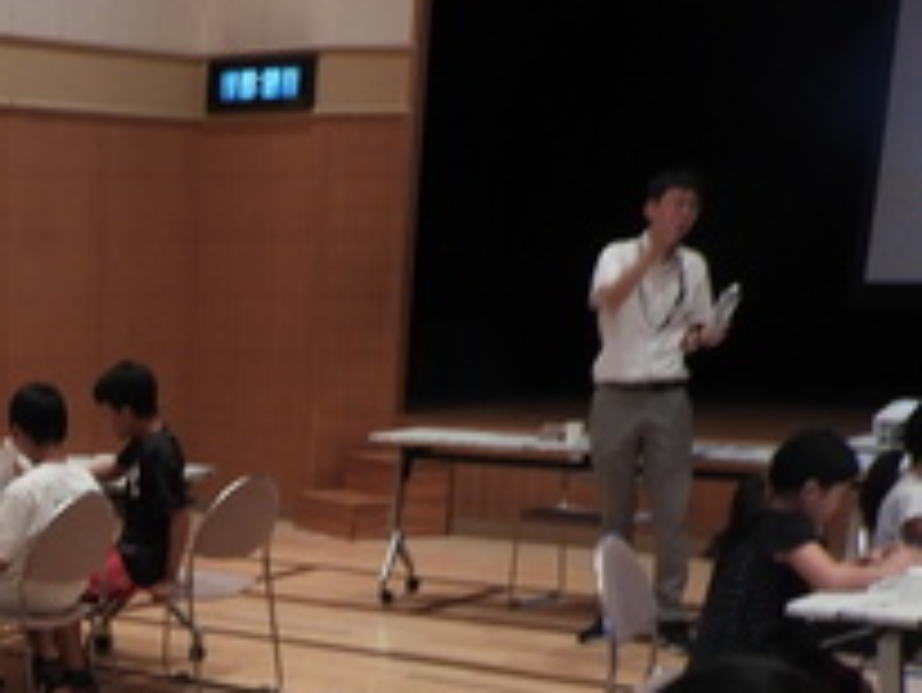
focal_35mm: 75
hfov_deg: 24.2
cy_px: 868
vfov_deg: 18.5
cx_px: -99
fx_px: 1999
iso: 180
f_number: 3.3
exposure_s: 1/30
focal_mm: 4.3
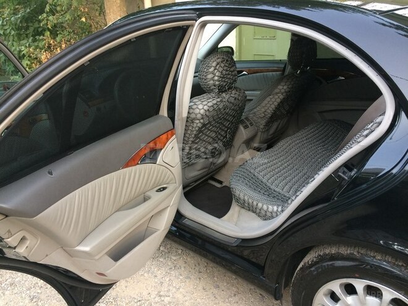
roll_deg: +2.9
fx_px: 342
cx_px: 204
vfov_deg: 48.2
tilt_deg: -23.6
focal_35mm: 29
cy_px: 153
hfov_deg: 61.7
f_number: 2.2
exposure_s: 1/33
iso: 125
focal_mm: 4.15
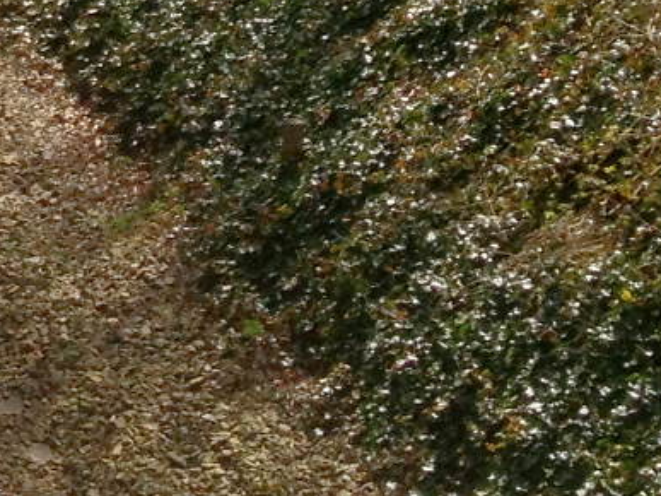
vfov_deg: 7.8
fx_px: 3455
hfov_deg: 10.4
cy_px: -559
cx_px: -483
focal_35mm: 181
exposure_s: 1/778
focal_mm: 4.28
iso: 50
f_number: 2.4
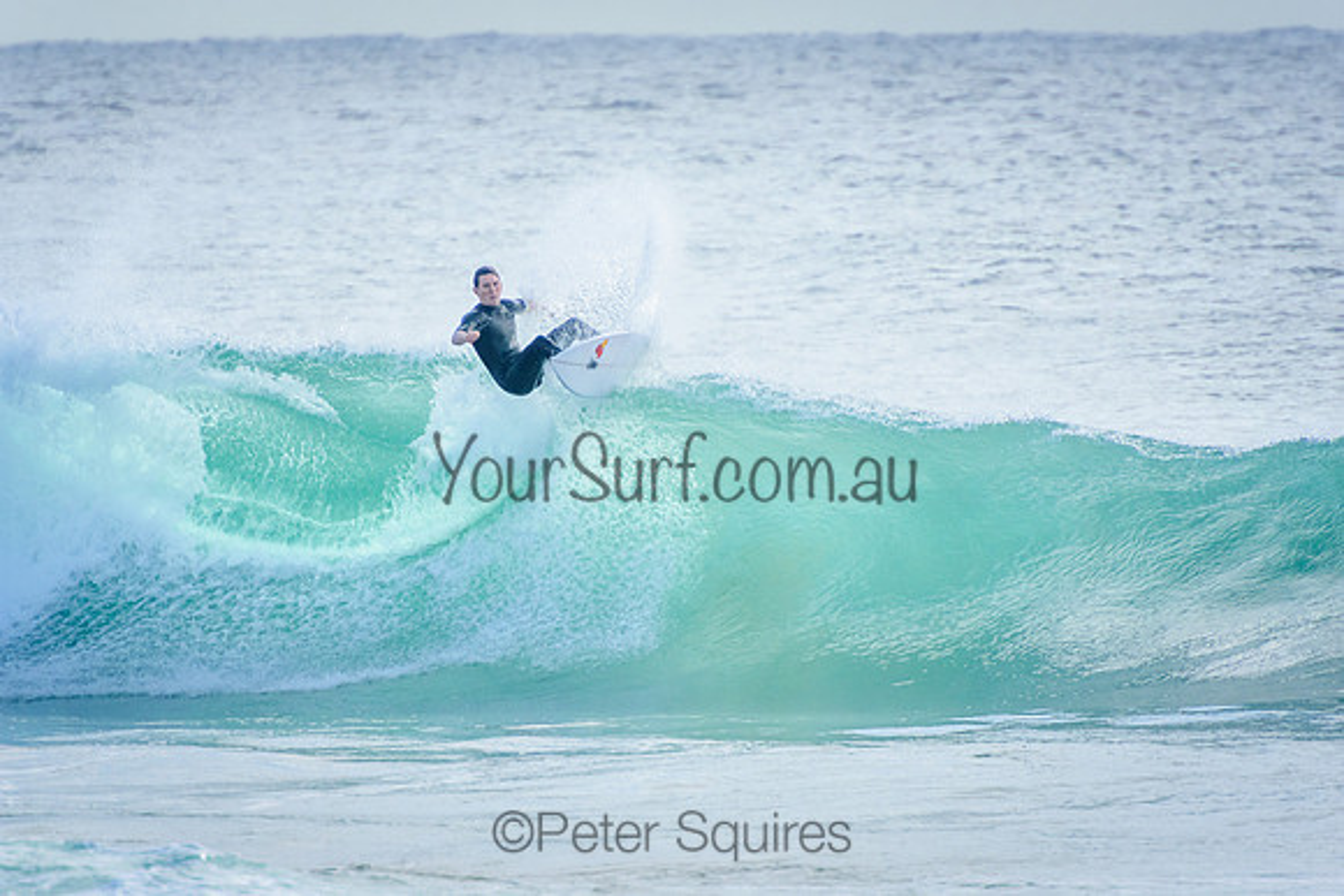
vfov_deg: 2.3
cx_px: 672
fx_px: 22404
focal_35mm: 600
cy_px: 448
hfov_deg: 3.4
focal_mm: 400
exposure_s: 1/2000
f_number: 5.6
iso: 500
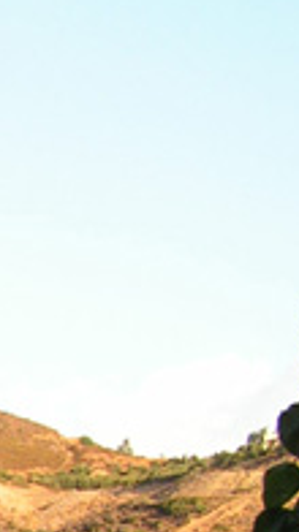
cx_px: -591
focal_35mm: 150
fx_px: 2118
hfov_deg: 7.2
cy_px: 704
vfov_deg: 13.8
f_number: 5.6
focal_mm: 6.3
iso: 50
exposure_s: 1/80
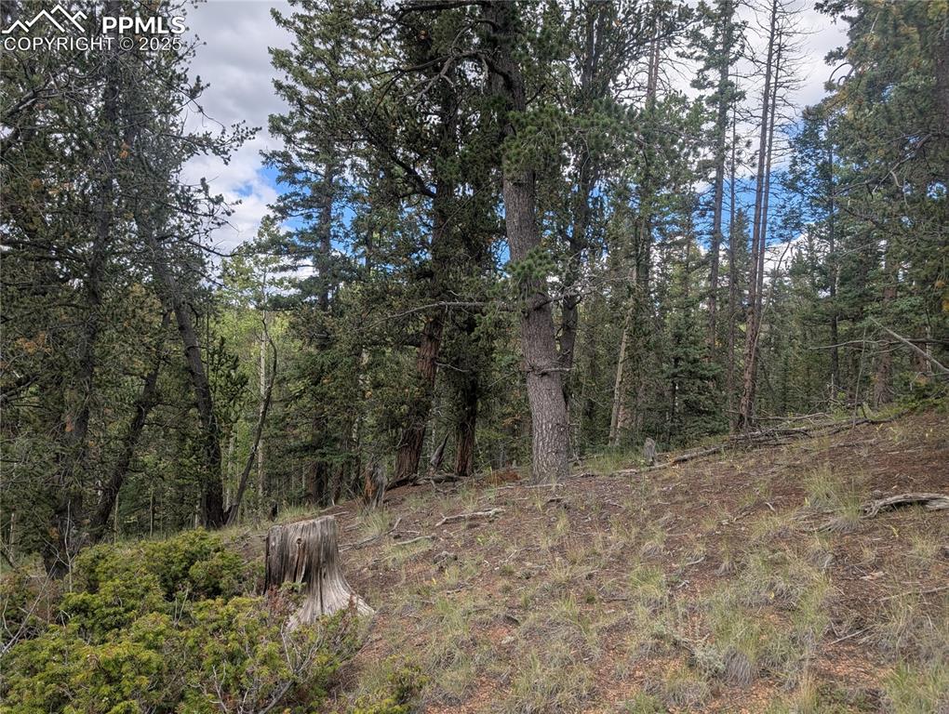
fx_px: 659
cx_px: 474
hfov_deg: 71.5
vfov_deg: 56.9
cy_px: 357
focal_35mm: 24
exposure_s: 1/569
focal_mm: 6.9
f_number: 1.68
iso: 22
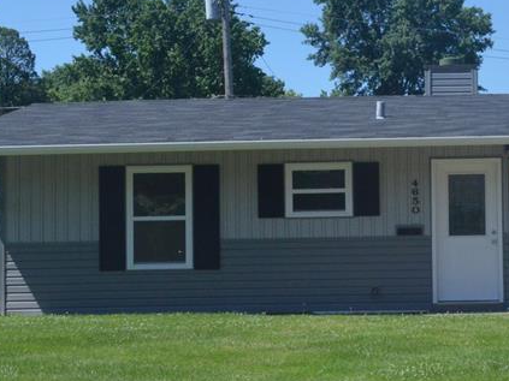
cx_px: 504
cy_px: 164
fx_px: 1308
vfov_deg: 16.6
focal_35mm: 89
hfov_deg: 21.3
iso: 2000
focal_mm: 24
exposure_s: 1/1250
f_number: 18
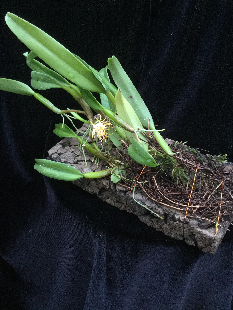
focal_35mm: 31
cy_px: 155
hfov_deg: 45.4
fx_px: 278
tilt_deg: -23.2
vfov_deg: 58.4
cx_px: 116
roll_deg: -2.7
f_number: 2.4
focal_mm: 3.3
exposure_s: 1/33
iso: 160
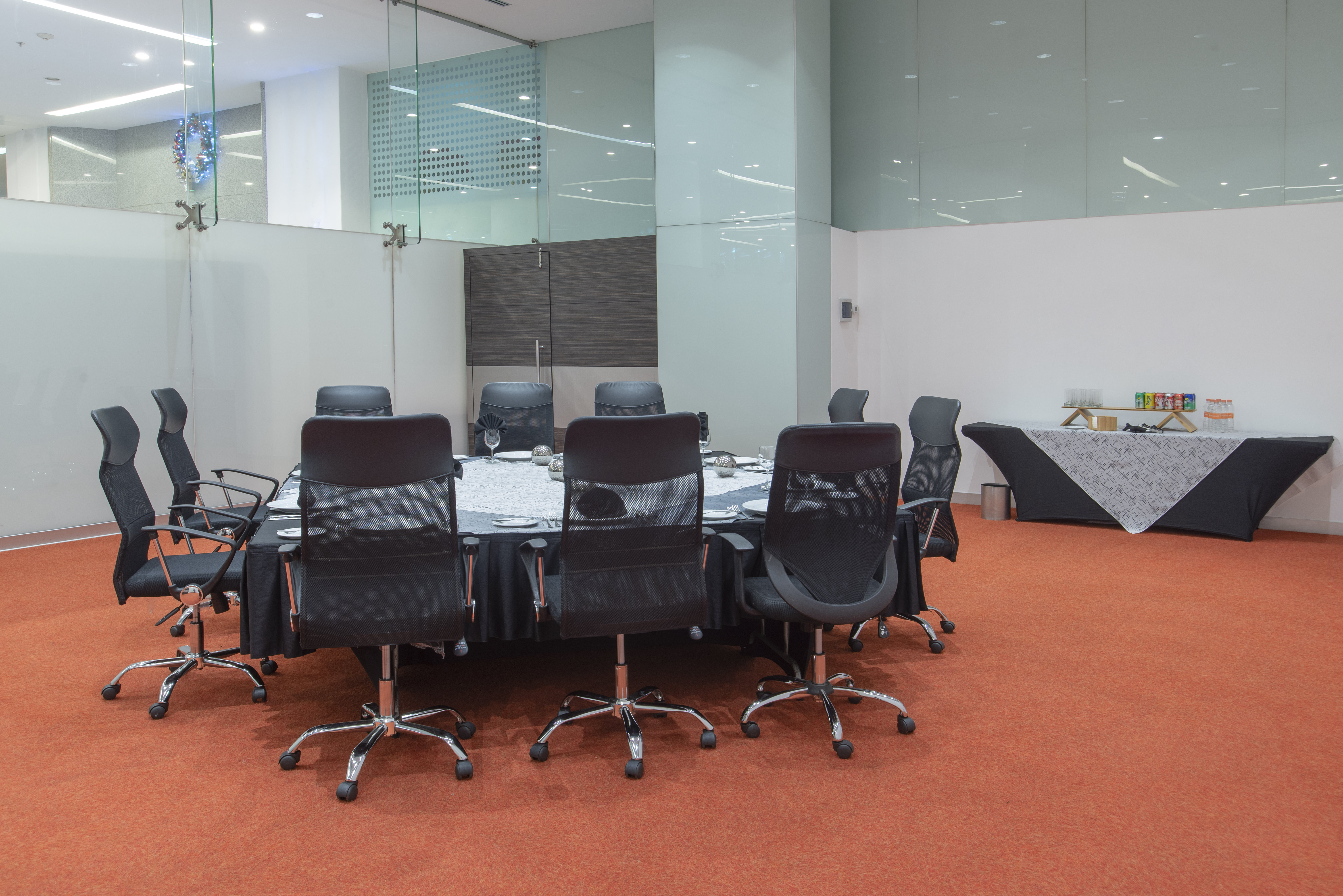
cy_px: 448
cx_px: 672
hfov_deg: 61.9
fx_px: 1120
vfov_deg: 43.6
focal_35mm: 30
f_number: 11
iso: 200
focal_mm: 30
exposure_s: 1.3
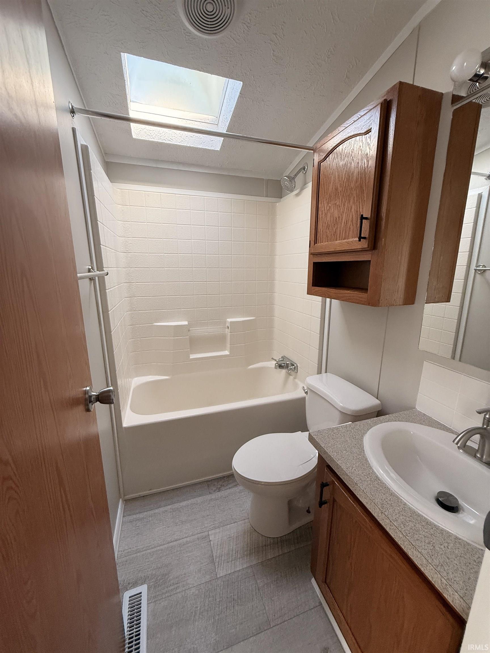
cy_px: 326
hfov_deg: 85.7
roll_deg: -0.4
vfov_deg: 102.1
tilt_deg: -12.0
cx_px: 245
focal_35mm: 14
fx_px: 264
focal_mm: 2.22
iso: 250
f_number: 2.2
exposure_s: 1/99
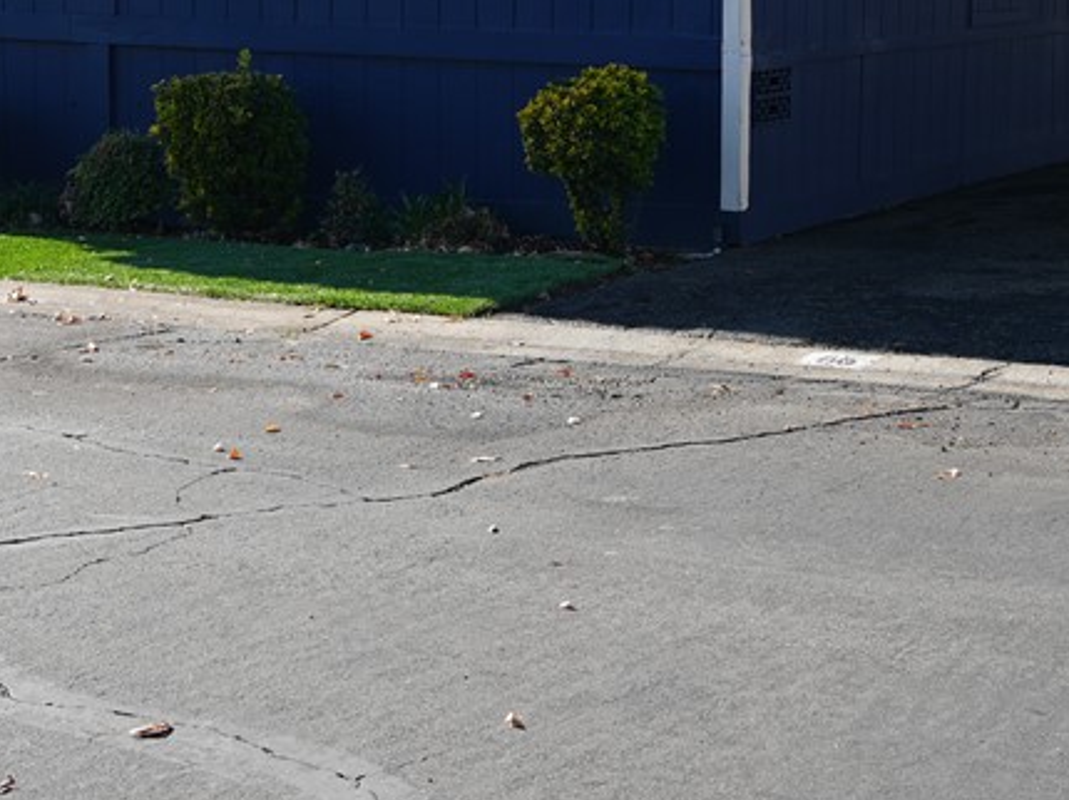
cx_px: 691
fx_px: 2623
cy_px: 99
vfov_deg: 17.1
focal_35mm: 85
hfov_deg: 23.0
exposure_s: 1/125
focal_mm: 35
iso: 100
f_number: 8
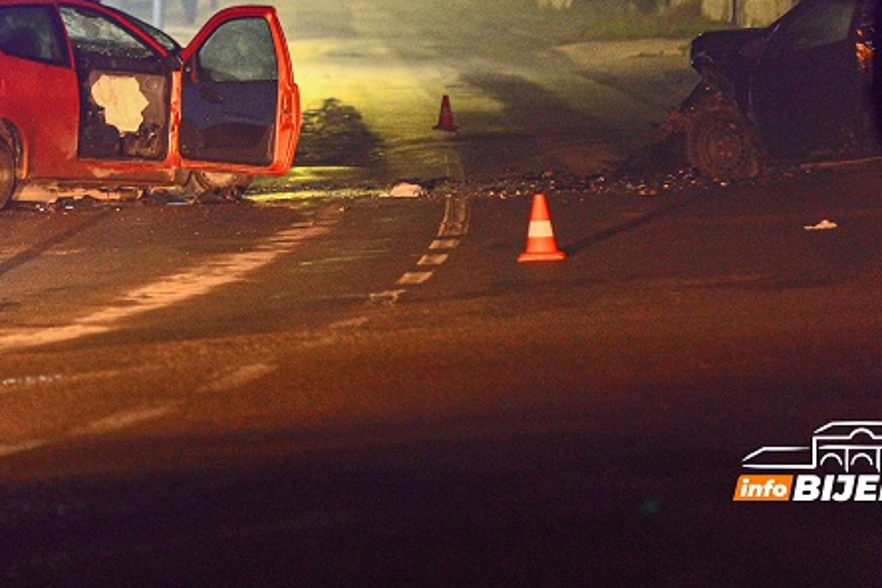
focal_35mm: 243
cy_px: 93
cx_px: 298
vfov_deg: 5.6
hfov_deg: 8.5
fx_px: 5953
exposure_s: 1/100
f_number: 2.8
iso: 5000
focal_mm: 135
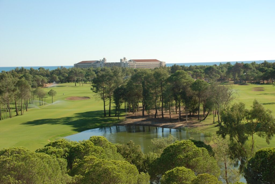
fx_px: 459
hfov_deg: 33.4
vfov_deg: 22.7
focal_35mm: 60
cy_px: 92
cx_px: 138
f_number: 6.3
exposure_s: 1/200
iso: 100
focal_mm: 40
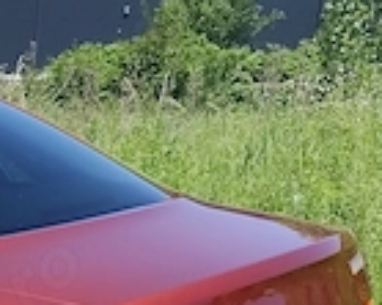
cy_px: 409
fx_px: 1096
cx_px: -245
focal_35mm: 97
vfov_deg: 15.0
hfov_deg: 17.2
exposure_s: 1/1073
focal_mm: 6.19
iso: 50
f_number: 1.65
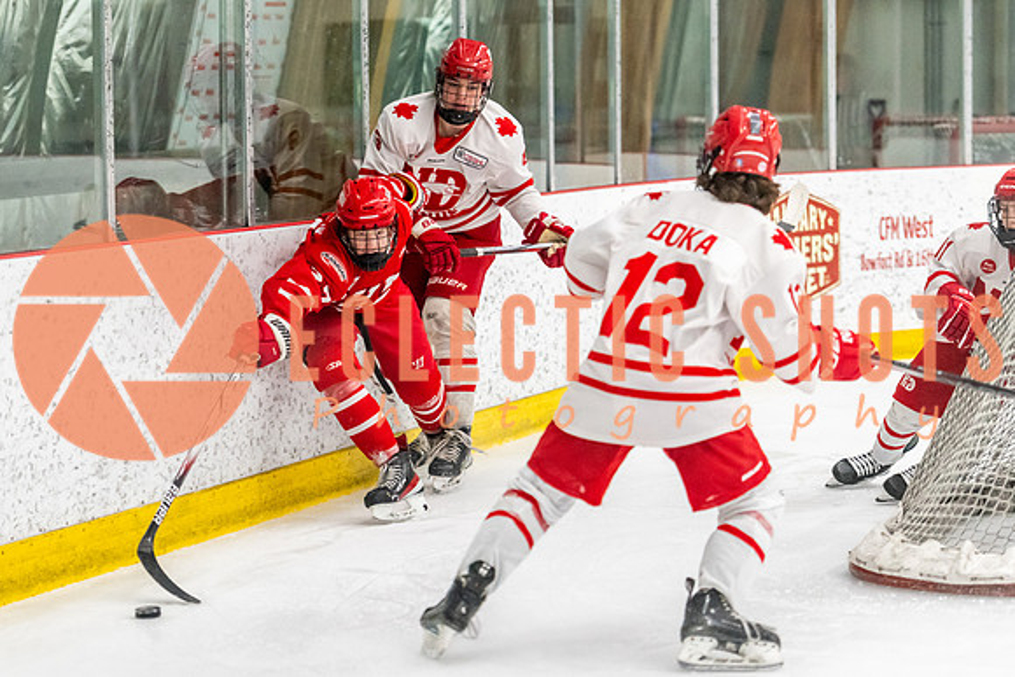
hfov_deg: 15.2
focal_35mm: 134
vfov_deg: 10.2
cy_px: 321
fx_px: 3791
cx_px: 403
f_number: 2.8
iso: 4000
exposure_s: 1/800
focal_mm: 105
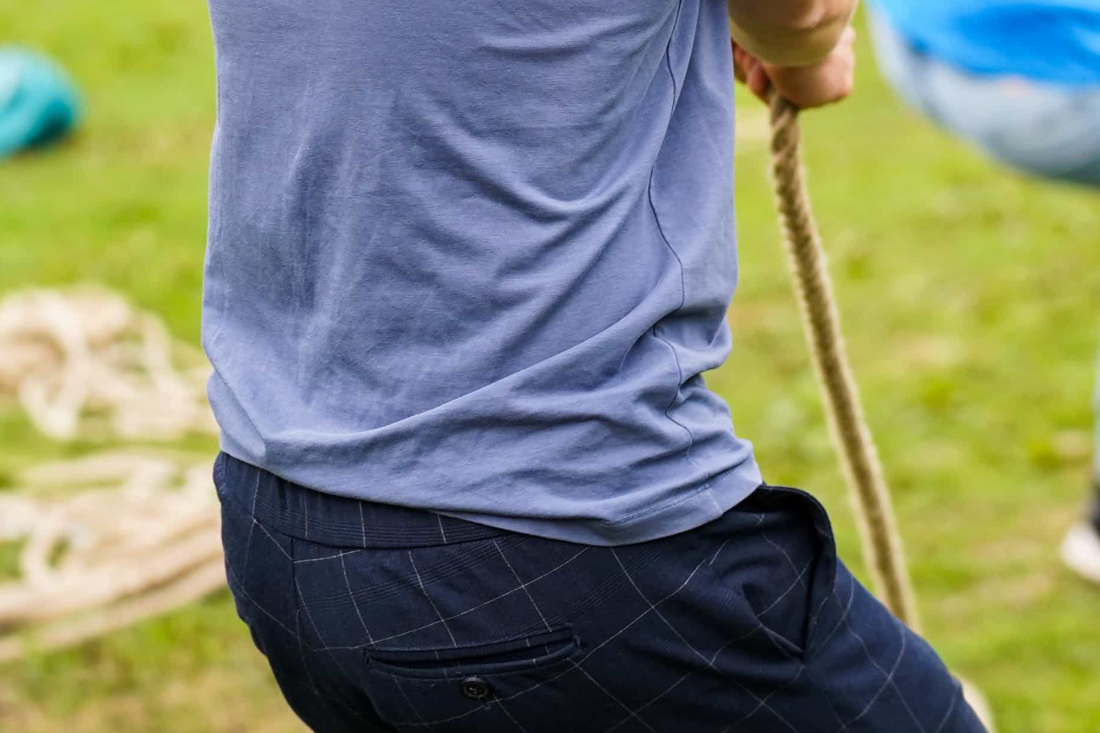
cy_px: -180
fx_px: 6935
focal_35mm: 227
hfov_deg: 9.0
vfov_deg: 6.0
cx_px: 1077
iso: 250
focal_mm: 70
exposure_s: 1/640
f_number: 2.8
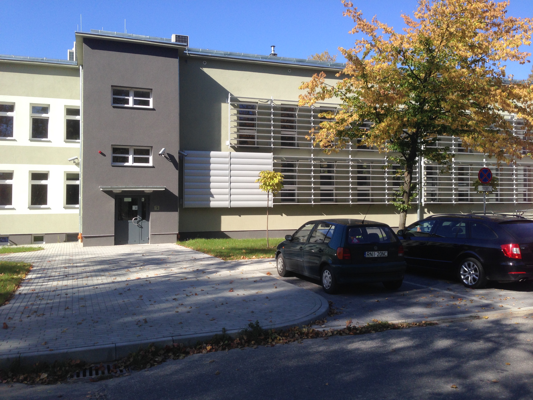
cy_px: 200
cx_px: 266
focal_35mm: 33
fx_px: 508
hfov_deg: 55.4
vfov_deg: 42.9
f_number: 2.4
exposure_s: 1/1004
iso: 50
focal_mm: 4.12
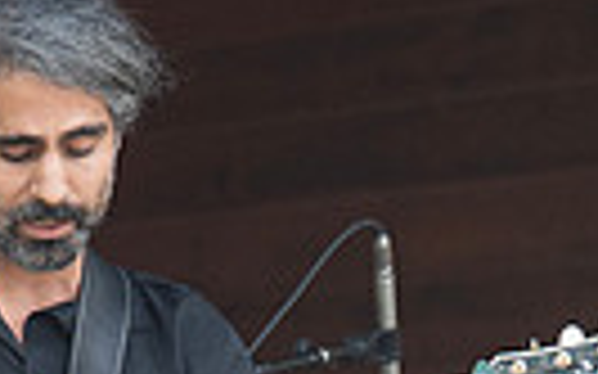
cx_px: 378
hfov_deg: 3.7
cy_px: 813
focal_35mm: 564
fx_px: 9188
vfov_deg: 2.3
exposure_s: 1/2000
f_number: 2.8
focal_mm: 85
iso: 800
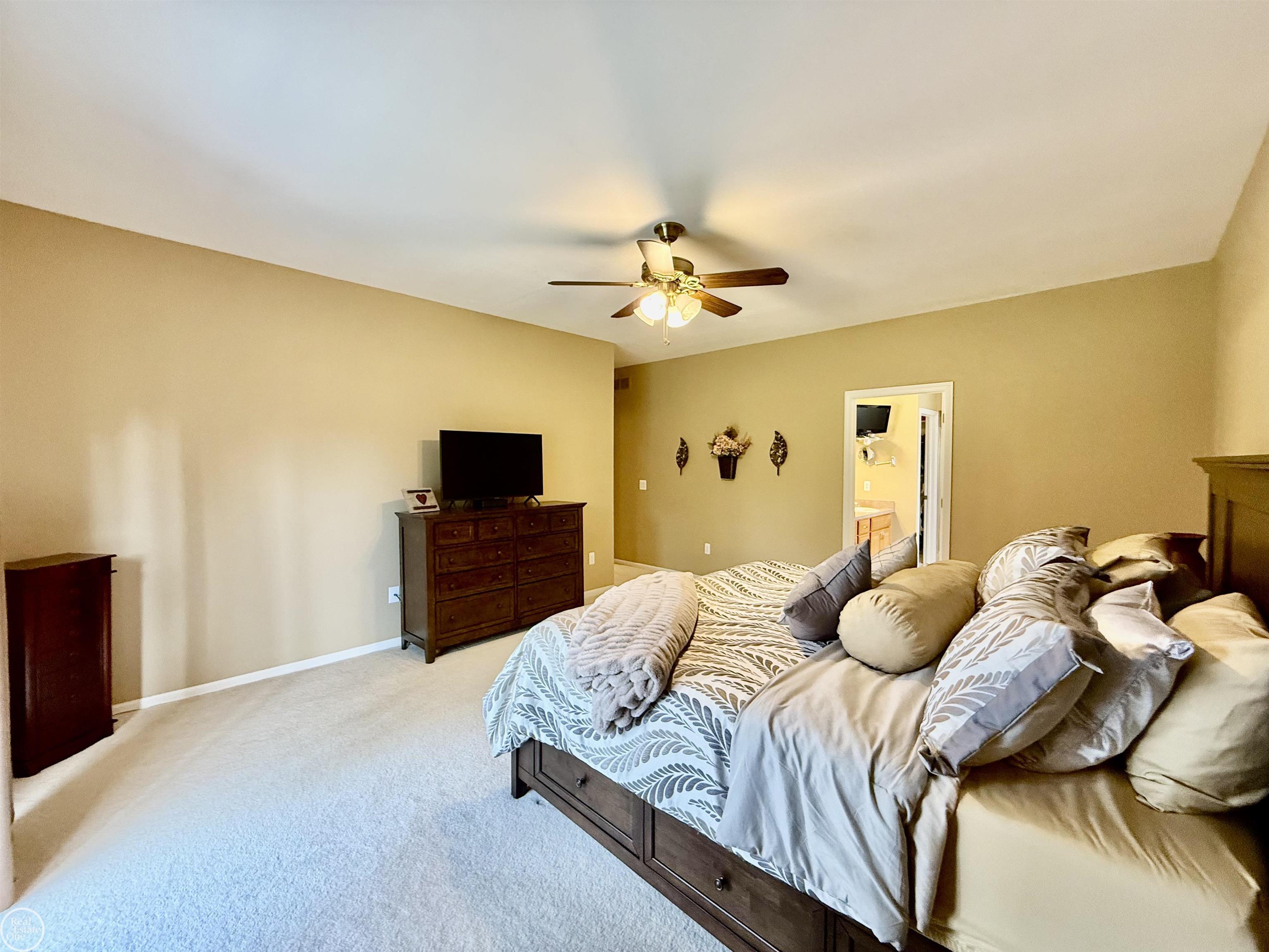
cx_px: 634
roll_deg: +0.1
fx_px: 513
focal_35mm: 14
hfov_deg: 102.1
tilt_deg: -1.9
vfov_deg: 85.7
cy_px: 476
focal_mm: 2.22
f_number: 2.2
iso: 400
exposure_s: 1/60
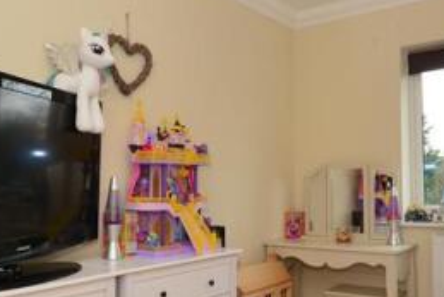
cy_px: 169
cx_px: 235
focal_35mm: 38
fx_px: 469
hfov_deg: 50.6
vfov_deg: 35.0
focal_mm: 10
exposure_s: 1/50
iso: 400
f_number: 7.1
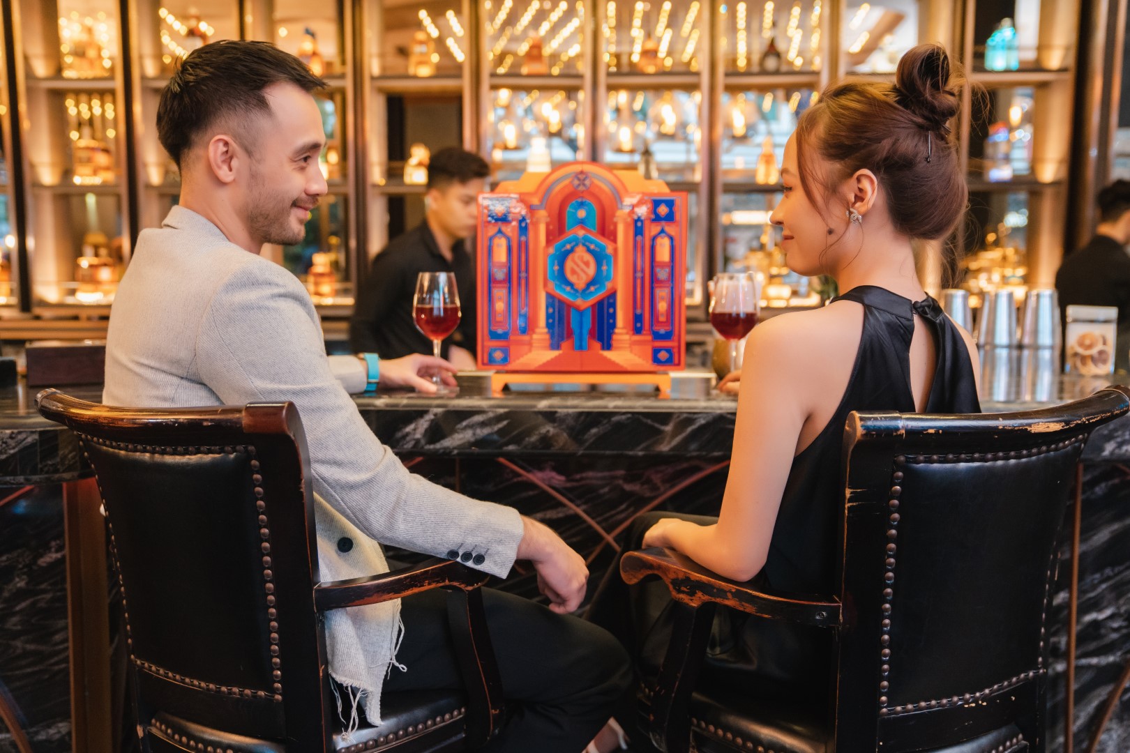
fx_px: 1036
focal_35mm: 33
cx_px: 565
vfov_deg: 40.0
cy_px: 376
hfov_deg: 57.2
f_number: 2.8
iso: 2500
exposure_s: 1/50
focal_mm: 33
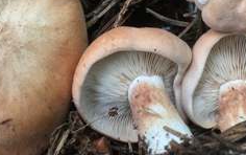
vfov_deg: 16.5
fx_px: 523
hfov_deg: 26.4
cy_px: 5
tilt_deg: -68.8
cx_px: 116
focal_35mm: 78
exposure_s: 1/33
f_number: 2.2
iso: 100
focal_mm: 4.15
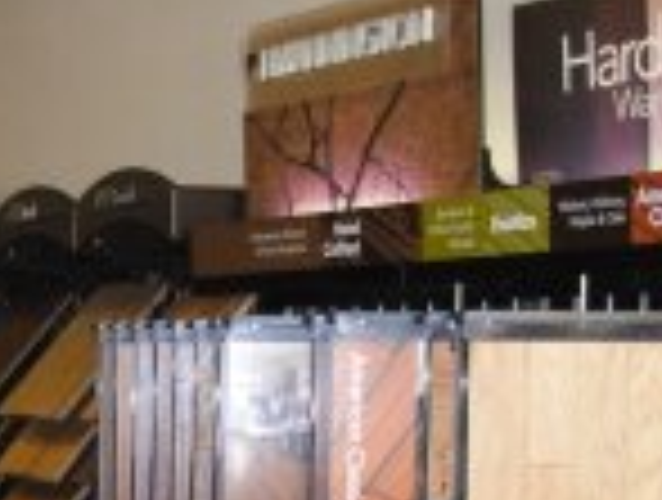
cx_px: -27
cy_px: 523
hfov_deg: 19.1
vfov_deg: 14.7
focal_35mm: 99
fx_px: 1898
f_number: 2.9
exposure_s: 1/136
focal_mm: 6.3
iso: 336
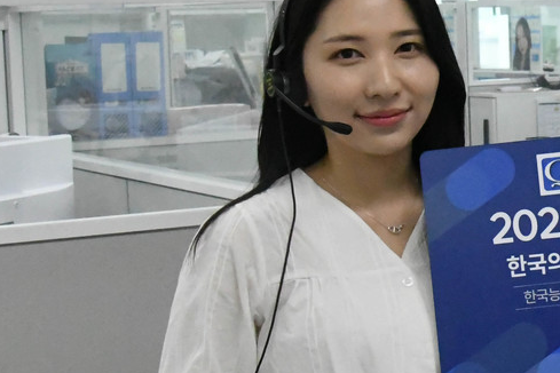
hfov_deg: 19.0
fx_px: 1602
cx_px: 621
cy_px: 172
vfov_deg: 13.3
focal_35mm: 103
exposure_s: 1/1000
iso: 12800
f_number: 5.6
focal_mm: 24
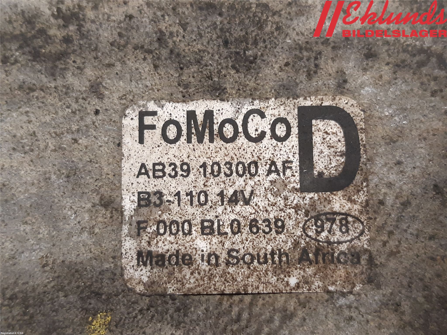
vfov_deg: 53.1
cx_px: 224
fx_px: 336
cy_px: 168
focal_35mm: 26
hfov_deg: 67.3
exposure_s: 1/50
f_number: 1.7
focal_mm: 3.93
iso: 160
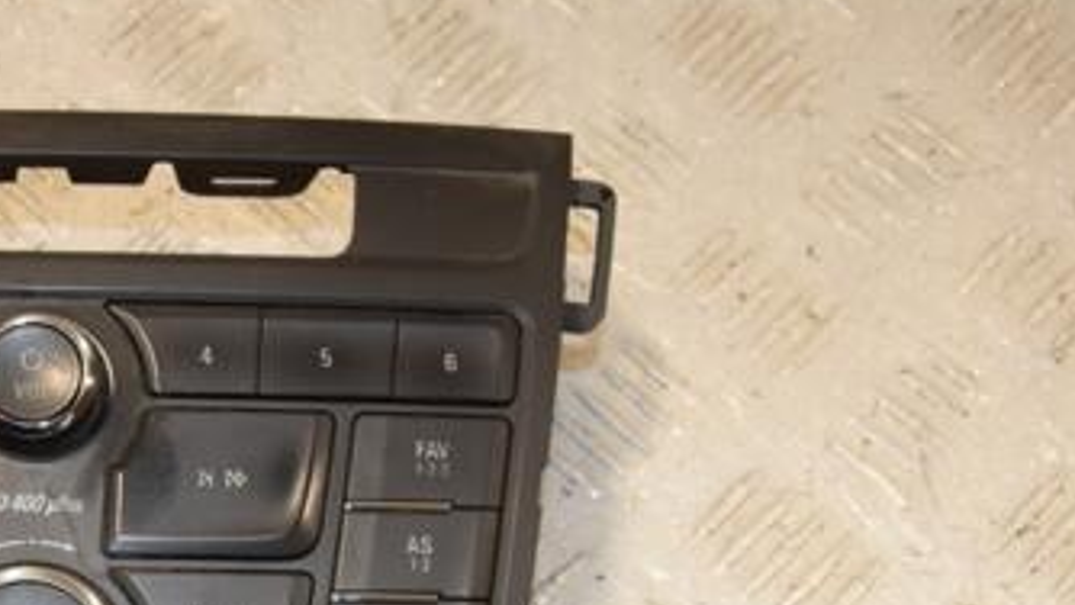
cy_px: 499
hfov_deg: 21.7
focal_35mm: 96
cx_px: 116
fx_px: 2737
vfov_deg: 12.6
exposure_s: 1/200
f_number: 8
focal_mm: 34
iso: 800
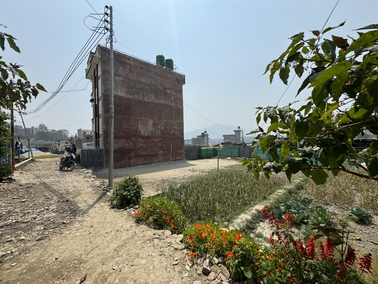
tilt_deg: +0.7
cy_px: 142
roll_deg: +1.8
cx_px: 189
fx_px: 153
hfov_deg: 102.1
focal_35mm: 14
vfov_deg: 85.7
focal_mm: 2.22
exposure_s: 1/2770
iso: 50
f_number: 2.2
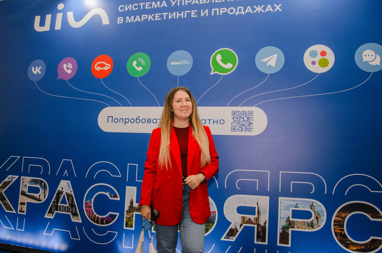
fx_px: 309
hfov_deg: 63.3
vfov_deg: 44.5
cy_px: 124
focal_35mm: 29
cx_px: 176
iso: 125
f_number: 3.5
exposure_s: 1/125
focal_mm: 18
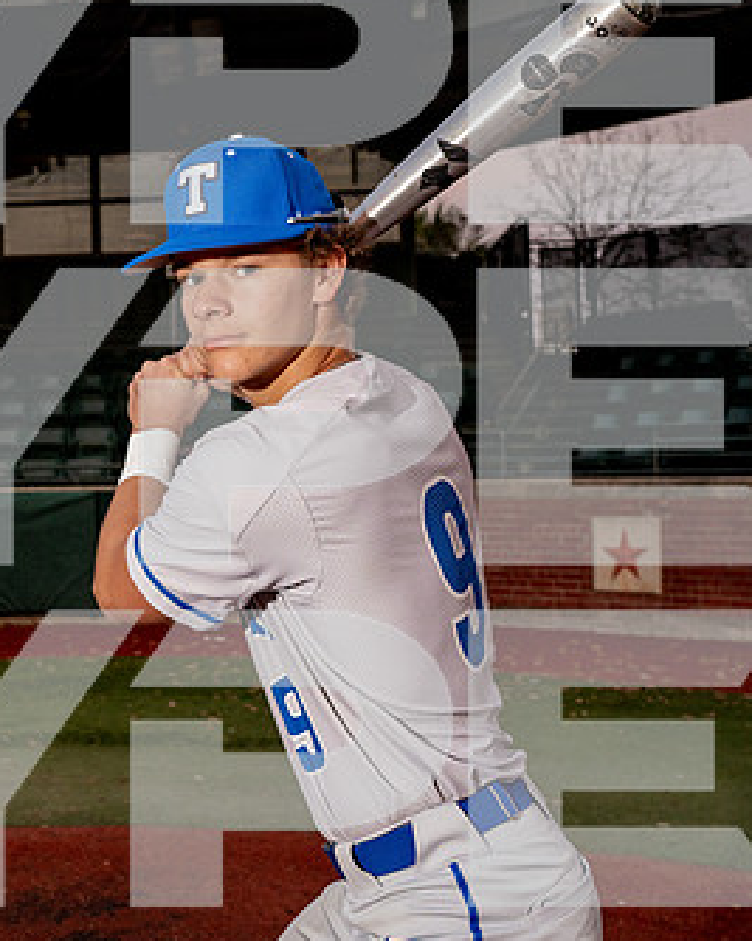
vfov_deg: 33.0
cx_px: 84
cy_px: 418
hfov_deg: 25.9
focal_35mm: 57
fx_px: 1586
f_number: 5
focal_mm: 35
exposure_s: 1/250
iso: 800
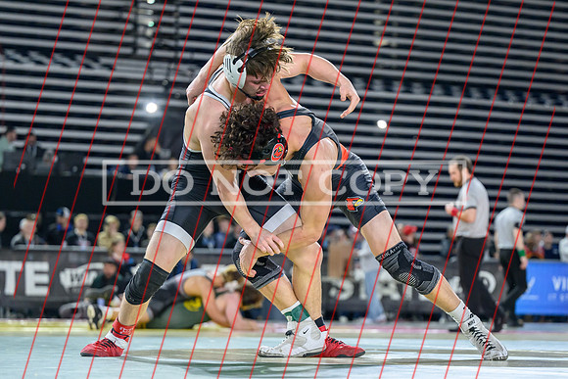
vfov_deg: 12.2
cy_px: 226
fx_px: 1766
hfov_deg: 18.2
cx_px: 379
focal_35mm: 112
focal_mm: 83
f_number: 2.8
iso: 3200
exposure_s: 1/800
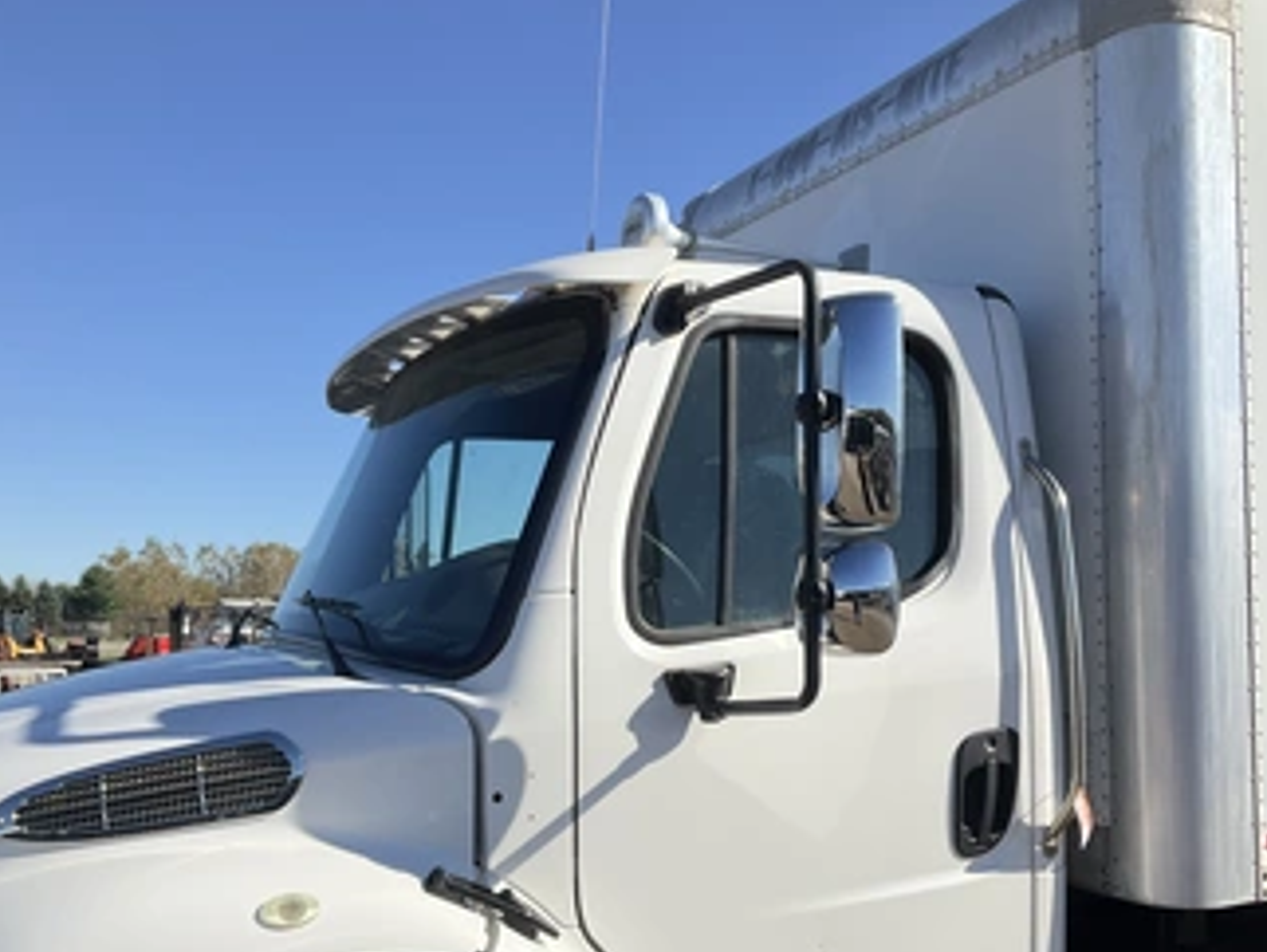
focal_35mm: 36
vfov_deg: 39.6
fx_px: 1319
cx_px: 649
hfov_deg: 51.3
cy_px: 551
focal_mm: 3
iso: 25
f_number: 1.8
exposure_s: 1/2667
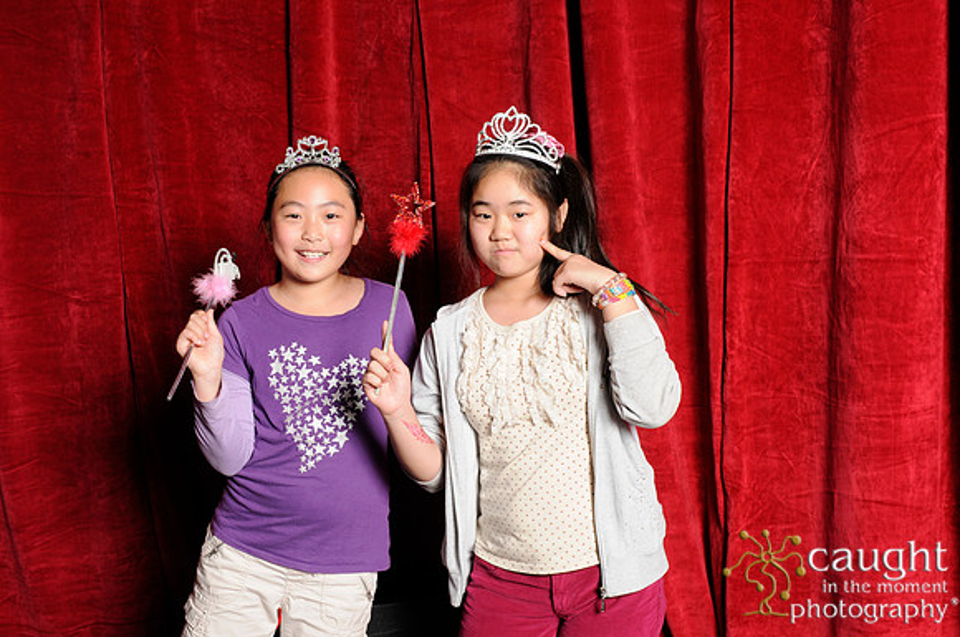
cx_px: 480
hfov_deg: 46.5
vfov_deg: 31.8
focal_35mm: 42
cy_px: 318
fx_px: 1118
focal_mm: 28
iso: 400
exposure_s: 1/60
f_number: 8
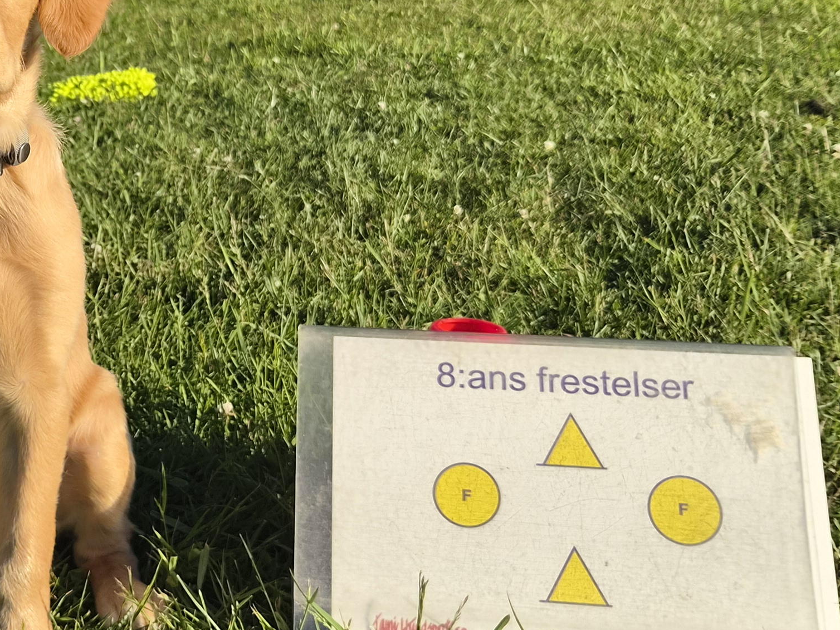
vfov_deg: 23.9
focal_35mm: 61
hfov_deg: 30.0
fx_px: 1480
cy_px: 224
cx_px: 51
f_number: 1.8
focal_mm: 5.4
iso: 80
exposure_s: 1/3264
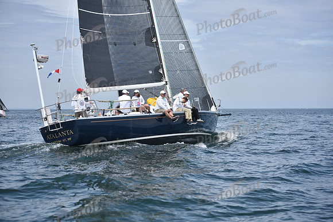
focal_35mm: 70
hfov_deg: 28.8
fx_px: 648
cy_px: 111
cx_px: 166
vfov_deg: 19.5
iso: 200
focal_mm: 70
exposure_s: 1/4000
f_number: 3.5
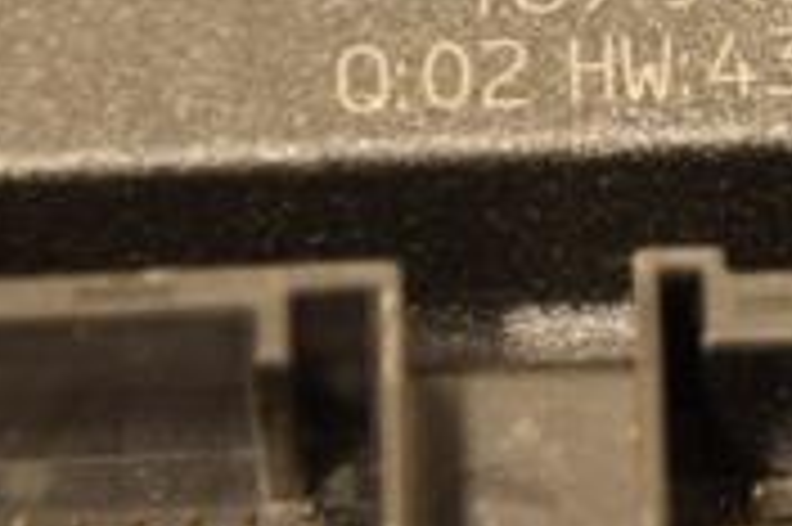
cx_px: 1170
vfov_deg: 2.5
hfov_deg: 3.8
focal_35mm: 538
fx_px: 11818
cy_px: -193
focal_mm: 105
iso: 800
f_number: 5.6
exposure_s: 1/50
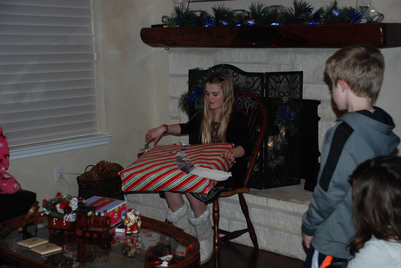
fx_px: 636
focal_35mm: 57
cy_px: 134
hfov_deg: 35.0
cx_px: 200
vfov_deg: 23.8
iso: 200
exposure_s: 1/60
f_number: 4.5
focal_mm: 38
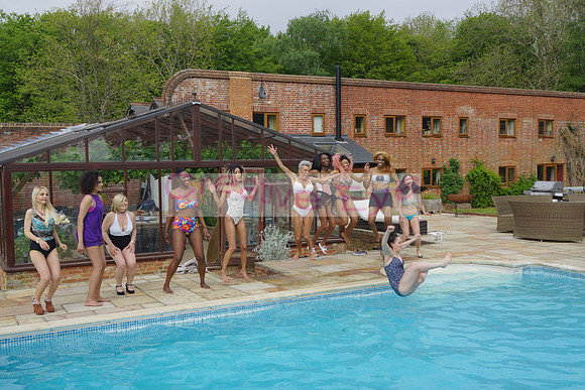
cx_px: 292
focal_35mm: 36
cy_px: 195
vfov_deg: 36.9
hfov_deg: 53.1
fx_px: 585
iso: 125
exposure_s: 1/500
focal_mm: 24
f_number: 6.3
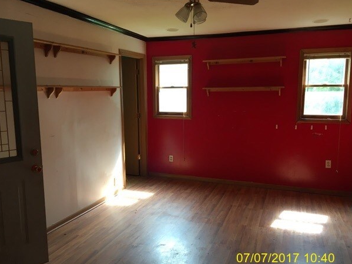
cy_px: 139
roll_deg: +0.9
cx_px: 170
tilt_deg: -9.2
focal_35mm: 31
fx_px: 315
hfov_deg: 58.3
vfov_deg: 45.4
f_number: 2.2
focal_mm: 4.15
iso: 32
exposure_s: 1/30
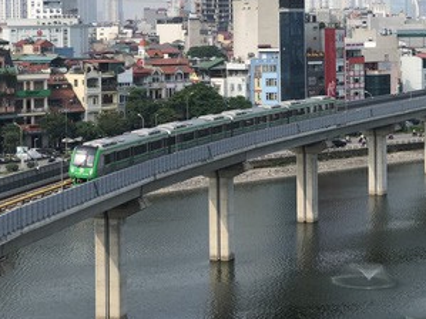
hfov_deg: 19.0
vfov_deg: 14.3
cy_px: 55
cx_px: 316
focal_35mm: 103
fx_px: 1267
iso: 20
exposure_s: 1/716
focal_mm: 6.6
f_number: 2.8
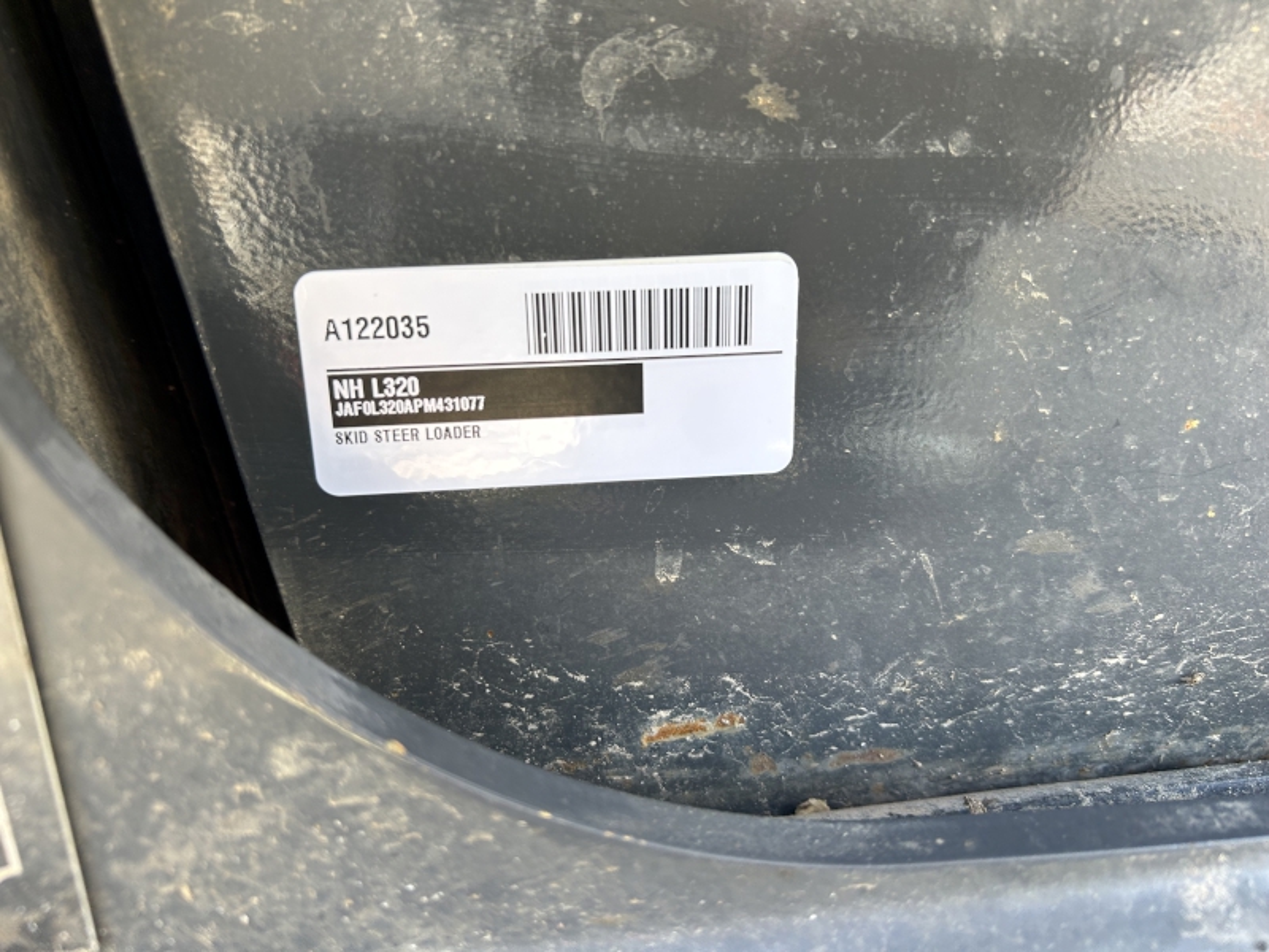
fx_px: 953
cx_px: 634
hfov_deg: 67.3
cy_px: 476
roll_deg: +1.3
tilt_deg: -16.3
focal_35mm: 26
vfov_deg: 53.1
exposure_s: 1/121
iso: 80
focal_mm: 5.7
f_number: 1.5
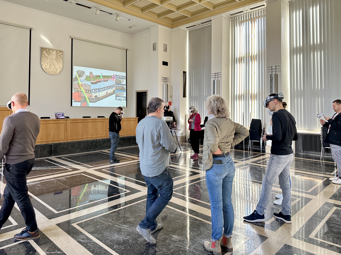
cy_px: 128
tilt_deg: -5.8
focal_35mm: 24
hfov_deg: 71.6
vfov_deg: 56.8
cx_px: 170
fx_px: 236
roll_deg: -0.3
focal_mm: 6.86
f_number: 1.78
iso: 160
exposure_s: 1/121
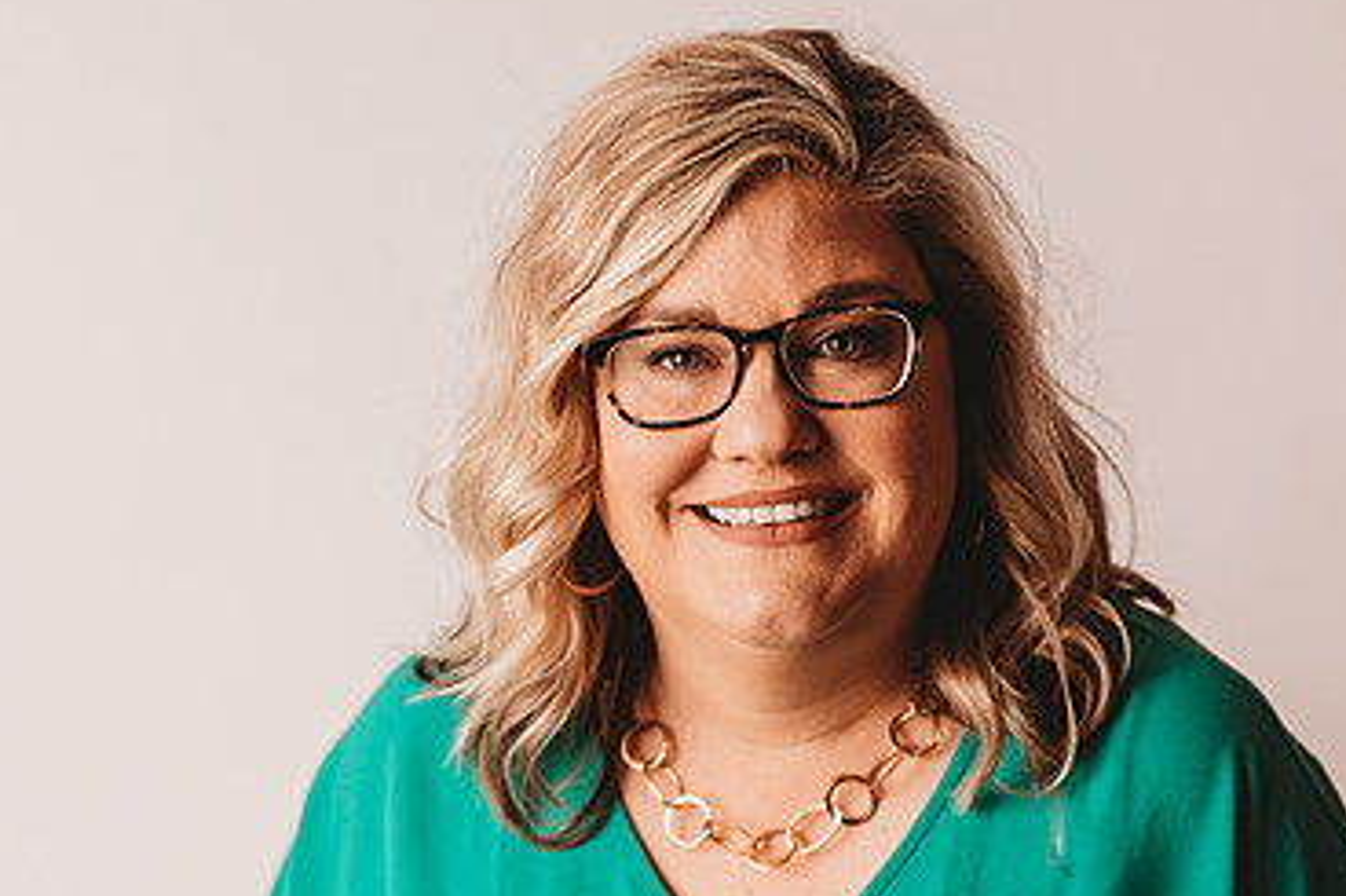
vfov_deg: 10.2
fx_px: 5008
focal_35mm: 134
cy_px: 594
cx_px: 732
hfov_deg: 15.3
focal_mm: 85
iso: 100
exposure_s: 1/160
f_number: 2.5
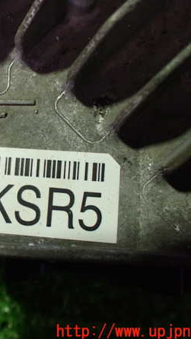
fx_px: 396
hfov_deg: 25.7
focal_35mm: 44
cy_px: 170
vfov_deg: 46.4
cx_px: 0
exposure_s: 1/50
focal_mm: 5.4
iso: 800
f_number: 2.3
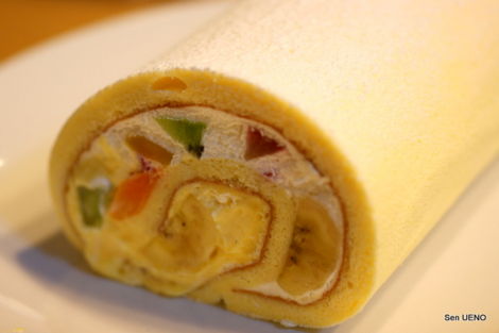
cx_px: 250
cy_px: 166
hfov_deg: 27.0
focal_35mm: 75
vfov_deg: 18.2
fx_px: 1039
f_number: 2.8
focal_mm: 50
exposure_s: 1/80
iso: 320
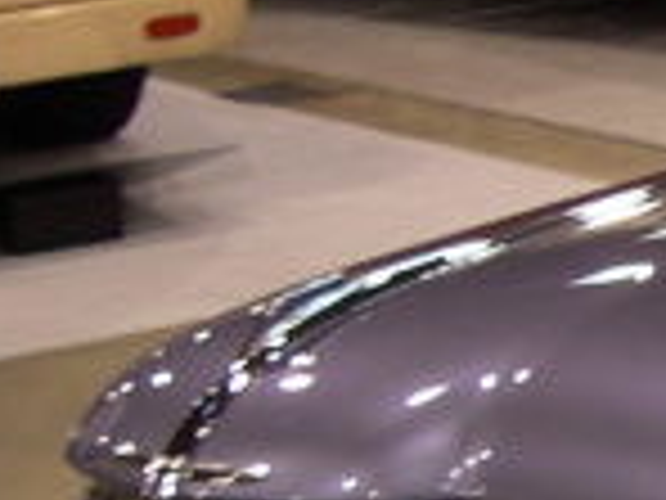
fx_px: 3963
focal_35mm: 206
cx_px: 1638
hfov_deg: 8.7
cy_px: 486
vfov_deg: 7.2
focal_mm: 8
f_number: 2.8
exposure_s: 1/33.7
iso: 100
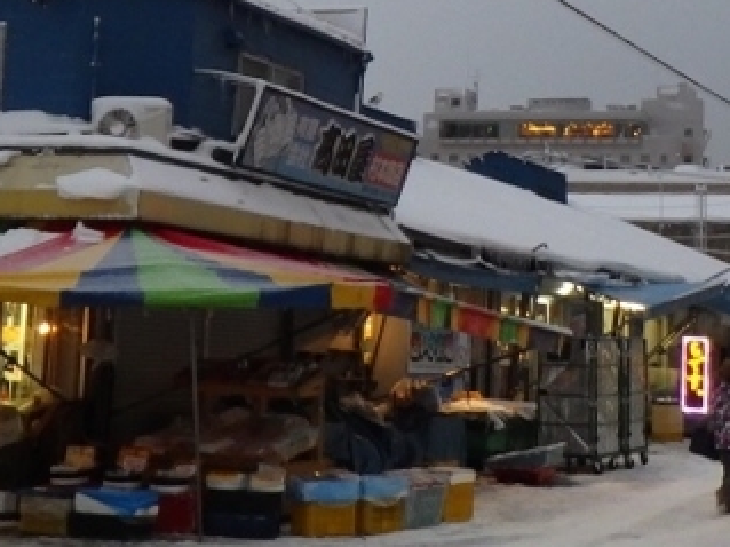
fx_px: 1897
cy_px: -11
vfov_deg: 16.1
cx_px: 323
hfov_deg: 21.8
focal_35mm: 90
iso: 320
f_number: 3.5
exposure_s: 1/45
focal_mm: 5
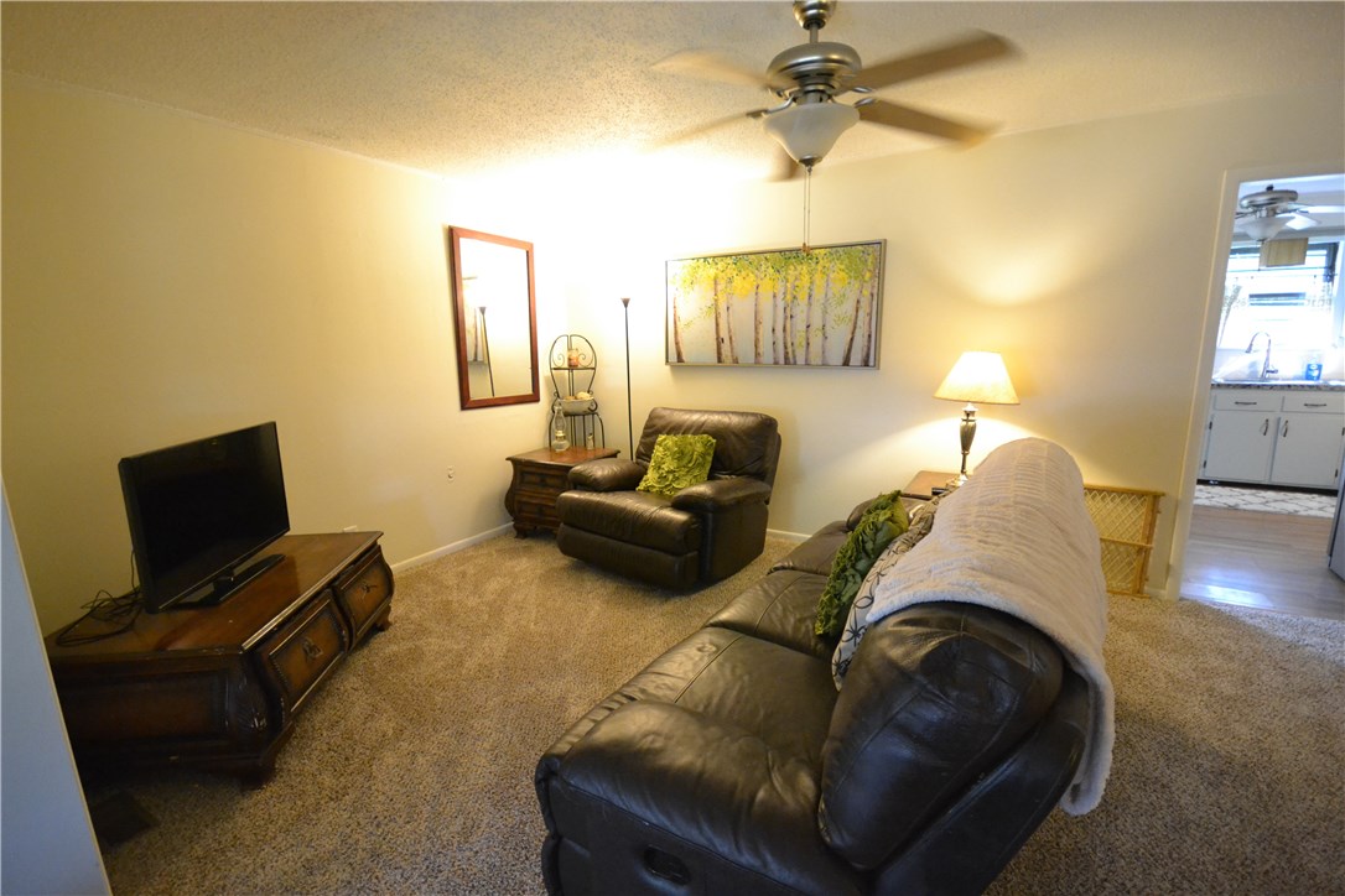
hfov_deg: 100.4
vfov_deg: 77.3
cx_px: 672
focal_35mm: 15
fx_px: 560
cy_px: 448
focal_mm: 10
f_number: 4
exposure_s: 1/40
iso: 3200
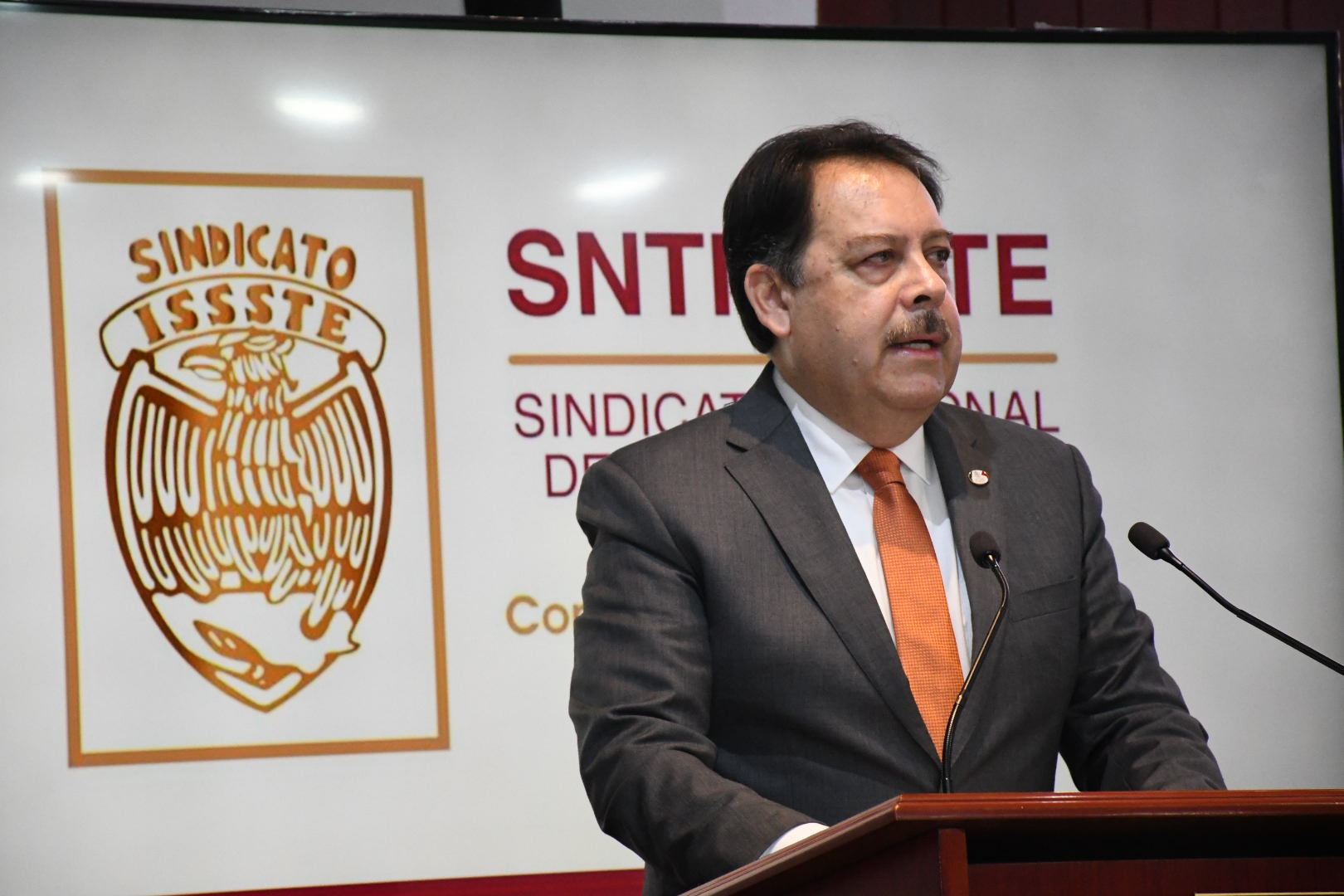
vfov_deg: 7.9
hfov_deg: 11.8
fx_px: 6495
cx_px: 672
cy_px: 448
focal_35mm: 174
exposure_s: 1/125
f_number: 6.3
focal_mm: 116
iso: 5000
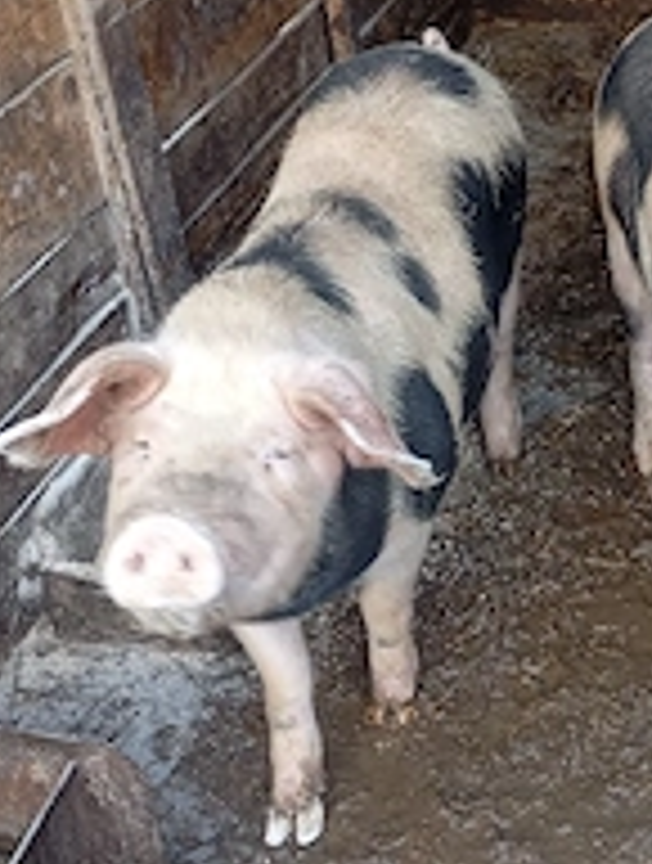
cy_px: 504
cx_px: 612
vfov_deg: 33.1
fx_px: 1450
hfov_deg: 24.5
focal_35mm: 58
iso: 302
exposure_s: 1/50
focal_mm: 4.27
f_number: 1.8
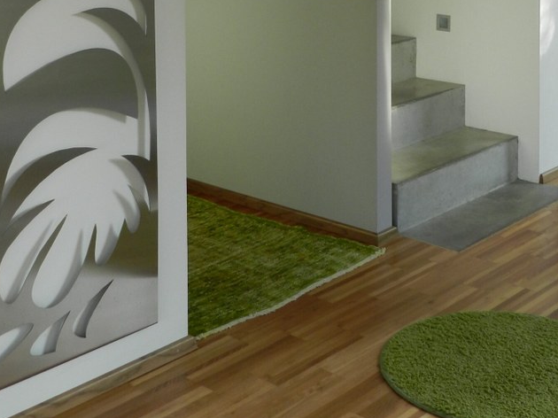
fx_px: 983
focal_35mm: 61
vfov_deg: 22.1
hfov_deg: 31.6
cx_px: 320
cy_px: -88
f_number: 3.7
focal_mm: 5.6
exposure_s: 1/80
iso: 160
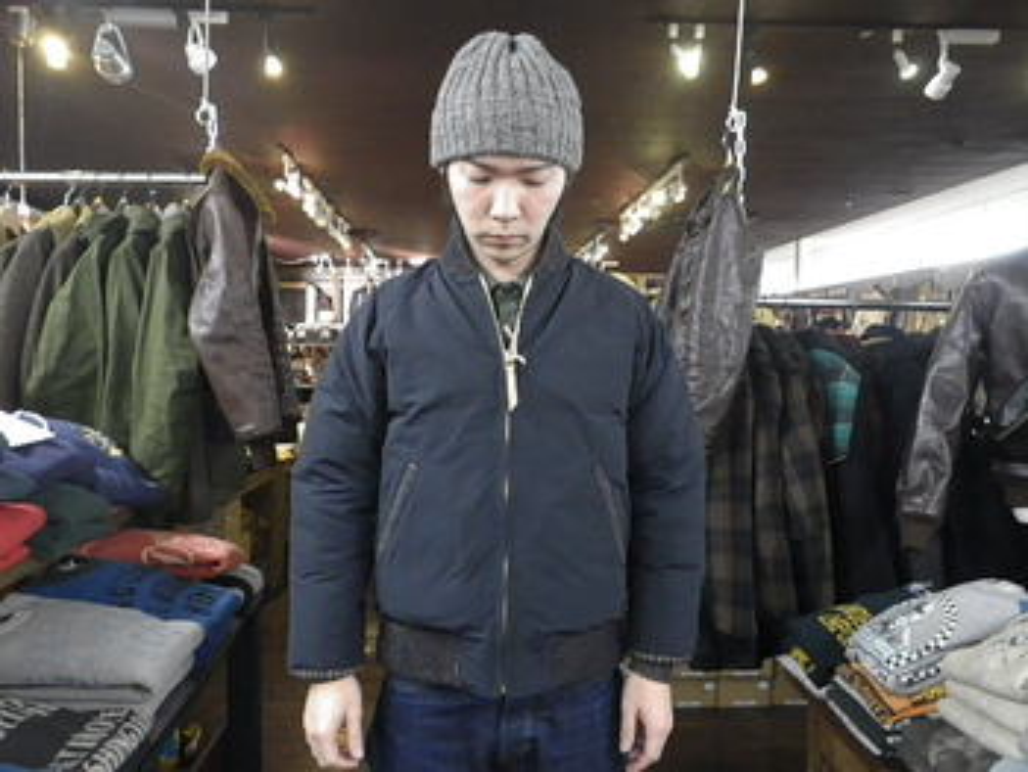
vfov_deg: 49.8
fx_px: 832
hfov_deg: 63.4
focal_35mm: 28
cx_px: 514
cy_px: 386
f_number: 3.5
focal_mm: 5
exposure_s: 1/25
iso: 800
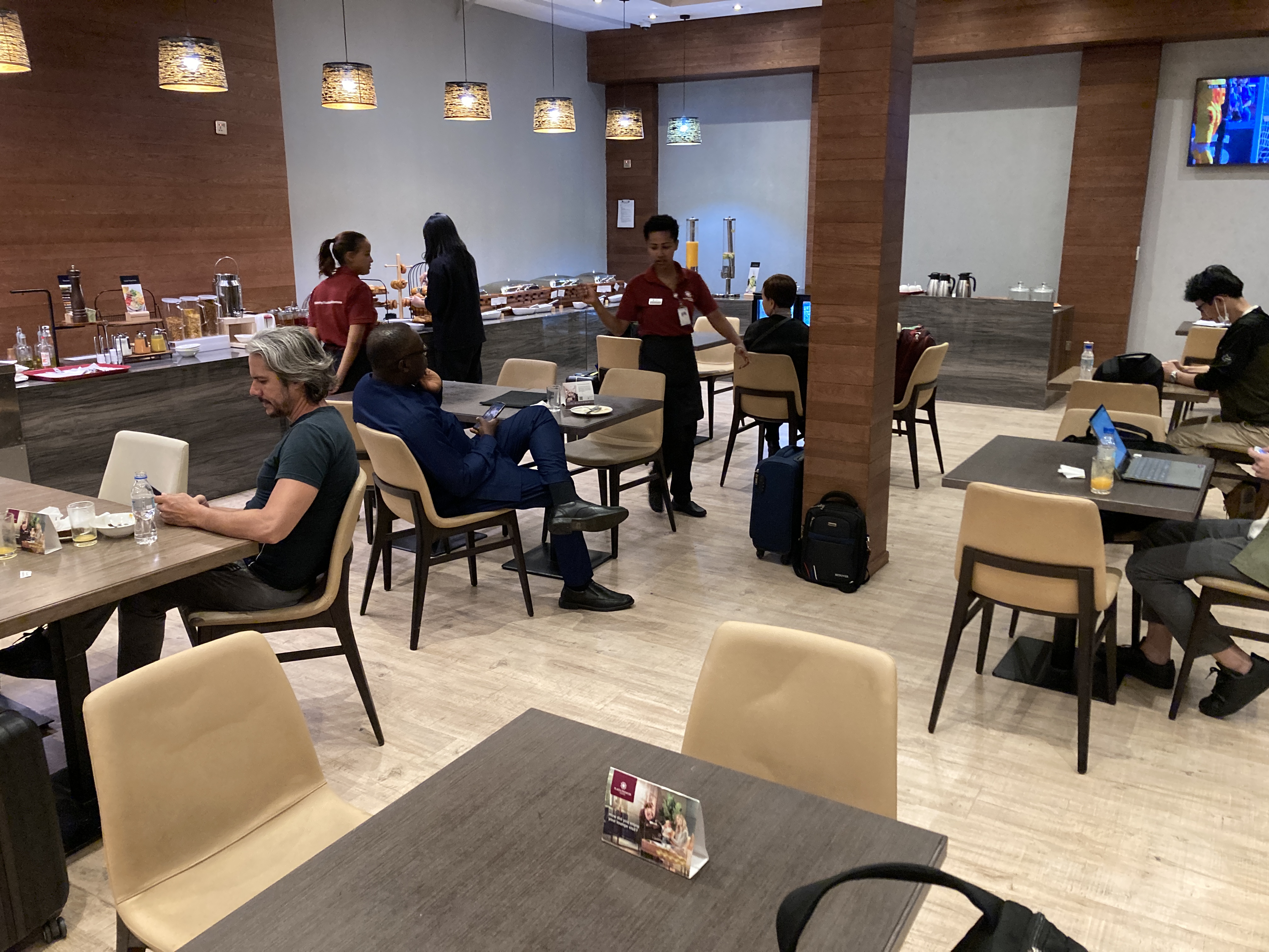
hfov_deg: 63.4
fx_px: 1026
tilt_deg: -12.8
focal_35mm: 28
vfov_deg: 49.7
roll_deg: +0.0
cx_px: 634
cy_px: 476
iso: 250
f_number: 1.8
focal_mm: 3.99
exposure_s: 1/33
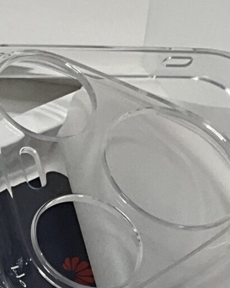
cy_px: 487
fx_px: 1208
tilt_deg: -62.4
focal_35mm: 142
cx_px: -285
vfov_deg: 12.6
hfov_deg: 9.8
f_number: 1.8
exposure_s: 1/120
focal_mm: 3
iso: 40
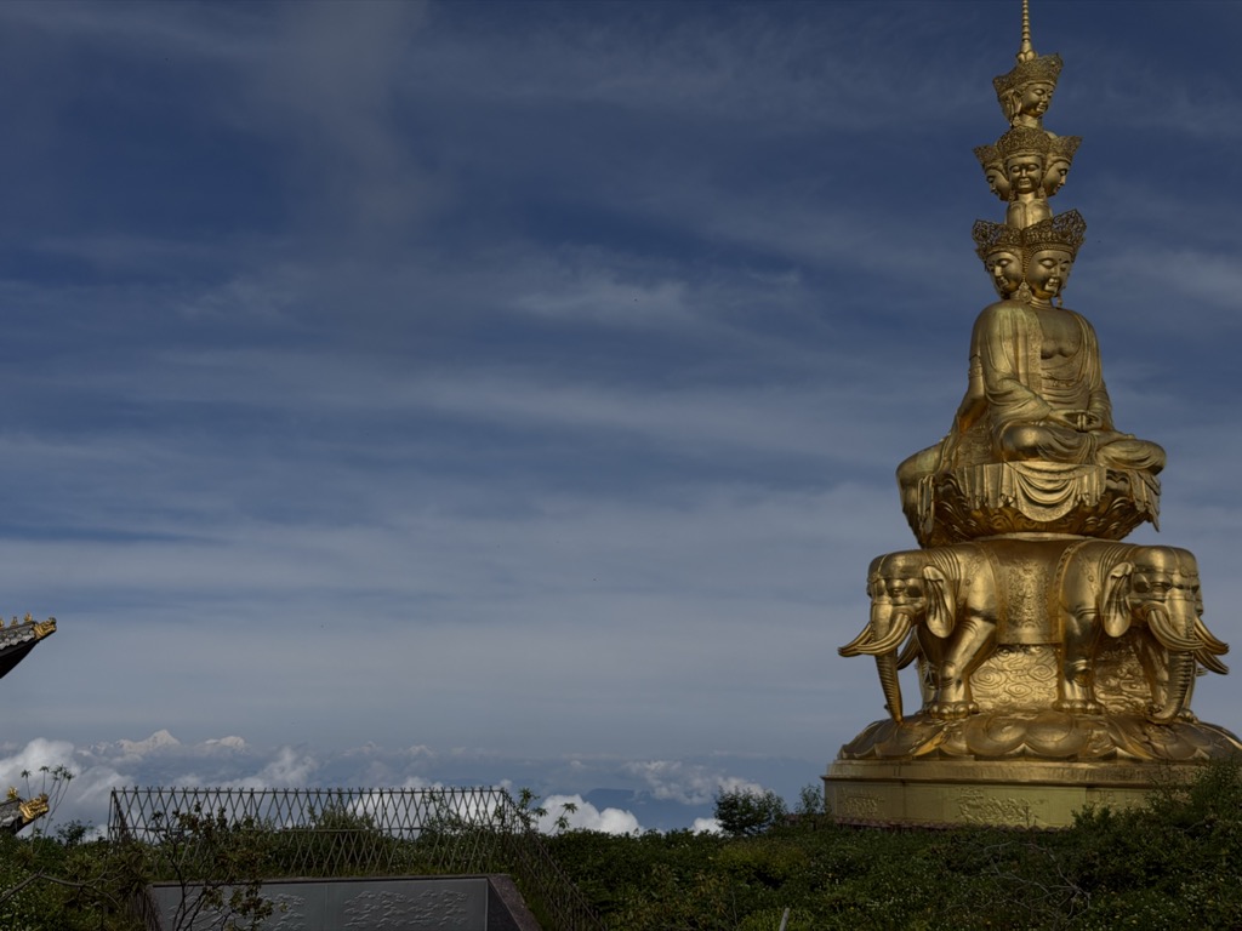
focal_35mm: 48
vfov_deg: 30.3
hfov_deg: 39.7
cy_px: 466
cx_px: 621
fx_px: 1722
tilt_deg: +9.5
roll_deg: -0.6
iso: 64
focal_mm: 6.76
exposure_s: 1/43478
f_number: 1.78
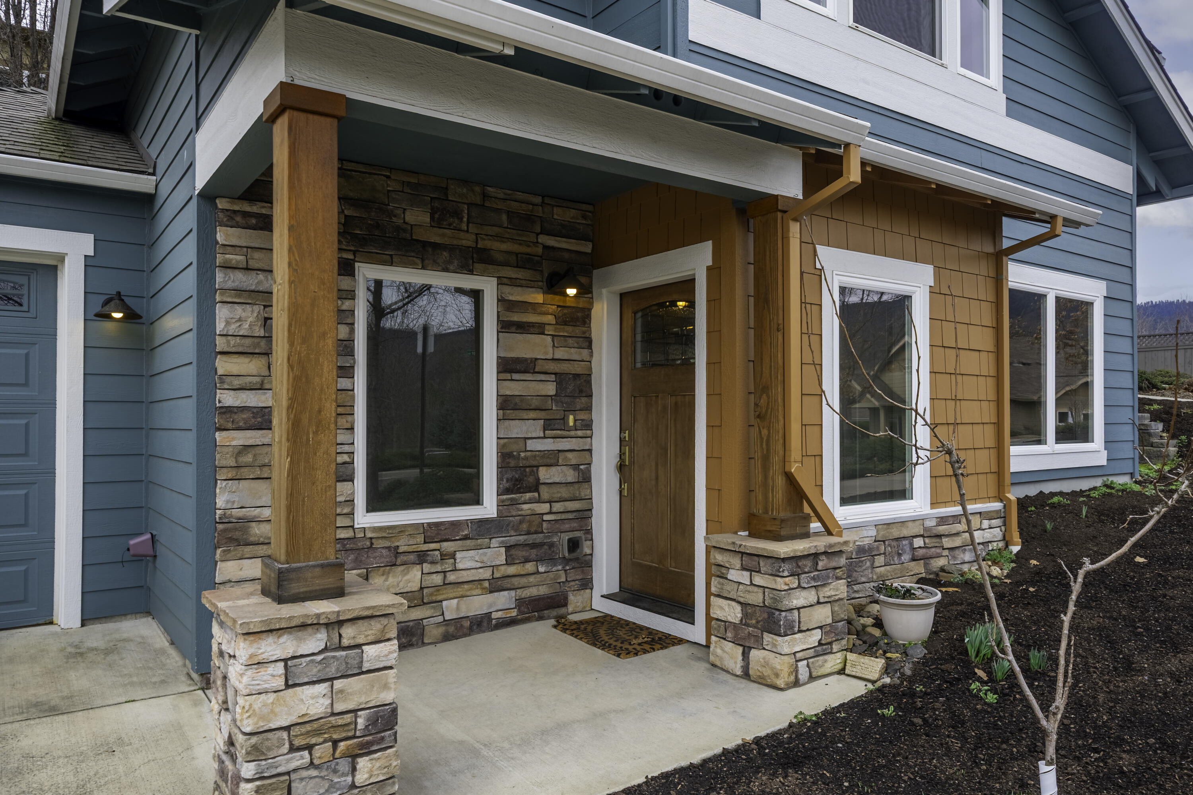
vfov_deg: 53.1
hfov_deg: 73.7
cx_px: 596
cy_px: 398
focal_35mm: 24
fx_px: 795
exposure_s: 1/3200
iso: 250
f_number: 8
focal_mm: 24
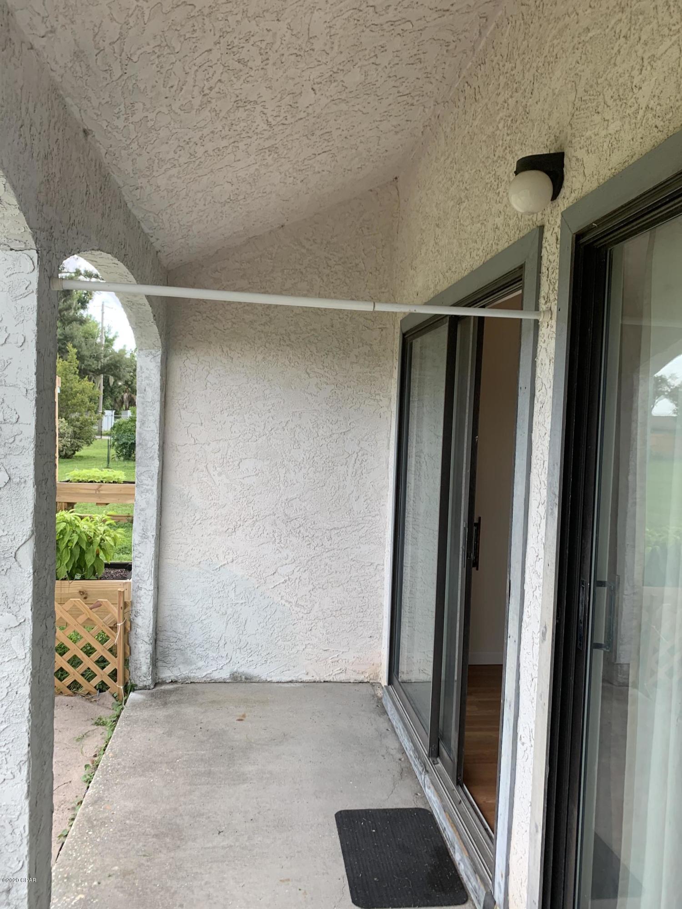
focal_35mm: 26
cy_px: 454
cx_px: 341
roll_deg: -2.6
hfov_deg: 53.1
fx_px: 683
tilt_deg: +0.2
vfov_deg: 67.3
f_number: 1.8
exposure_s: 1/121
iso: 40
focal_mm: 4.25
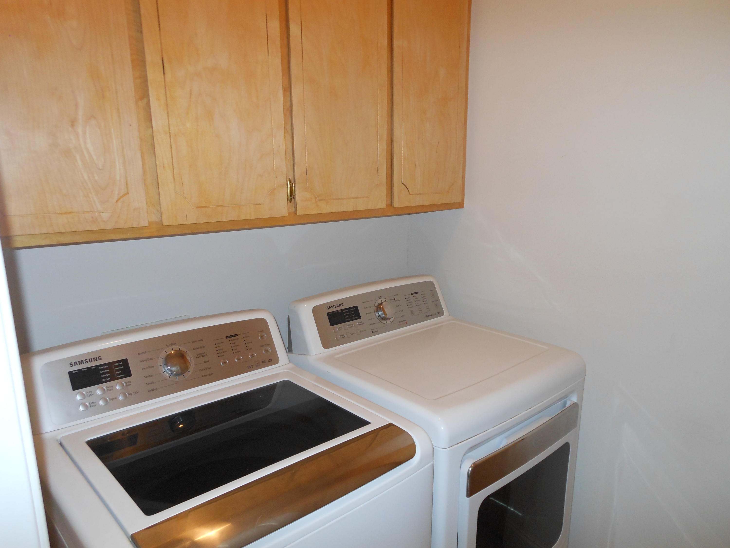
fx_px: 527
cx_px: 365
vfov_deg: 54.9
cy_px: 274
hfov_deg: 69.4
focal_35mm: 25
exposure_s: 1/25
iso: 200
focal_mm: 4.5
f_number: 3.2
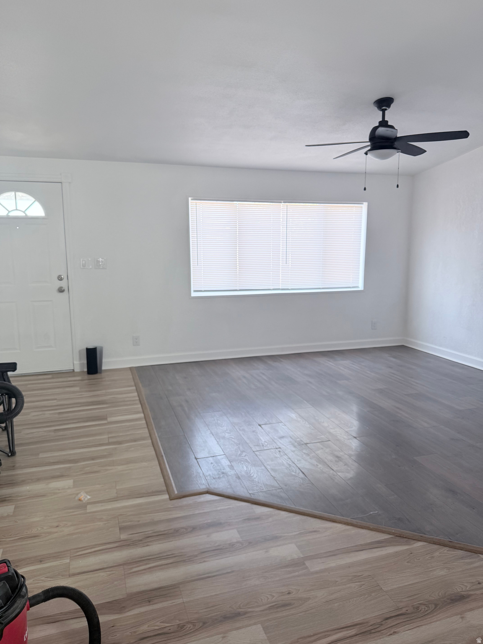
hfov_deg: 56.8
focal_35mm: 24
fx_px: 446
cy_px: 322
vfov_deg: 71.6
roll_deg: +0.4
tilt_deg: -8.9
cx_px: 242
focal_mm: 6.76
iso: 100
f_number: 1.78
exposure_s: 1/121
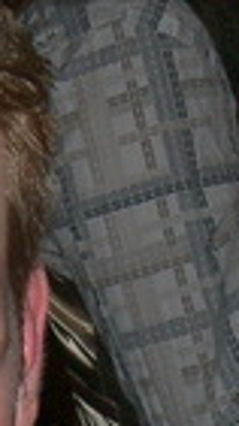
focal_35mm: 284
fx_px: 3209
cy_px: 408
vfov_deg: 7.6
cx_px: -262
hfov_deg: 4.2
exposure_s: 1/40
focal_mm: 10.2
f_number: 3.5
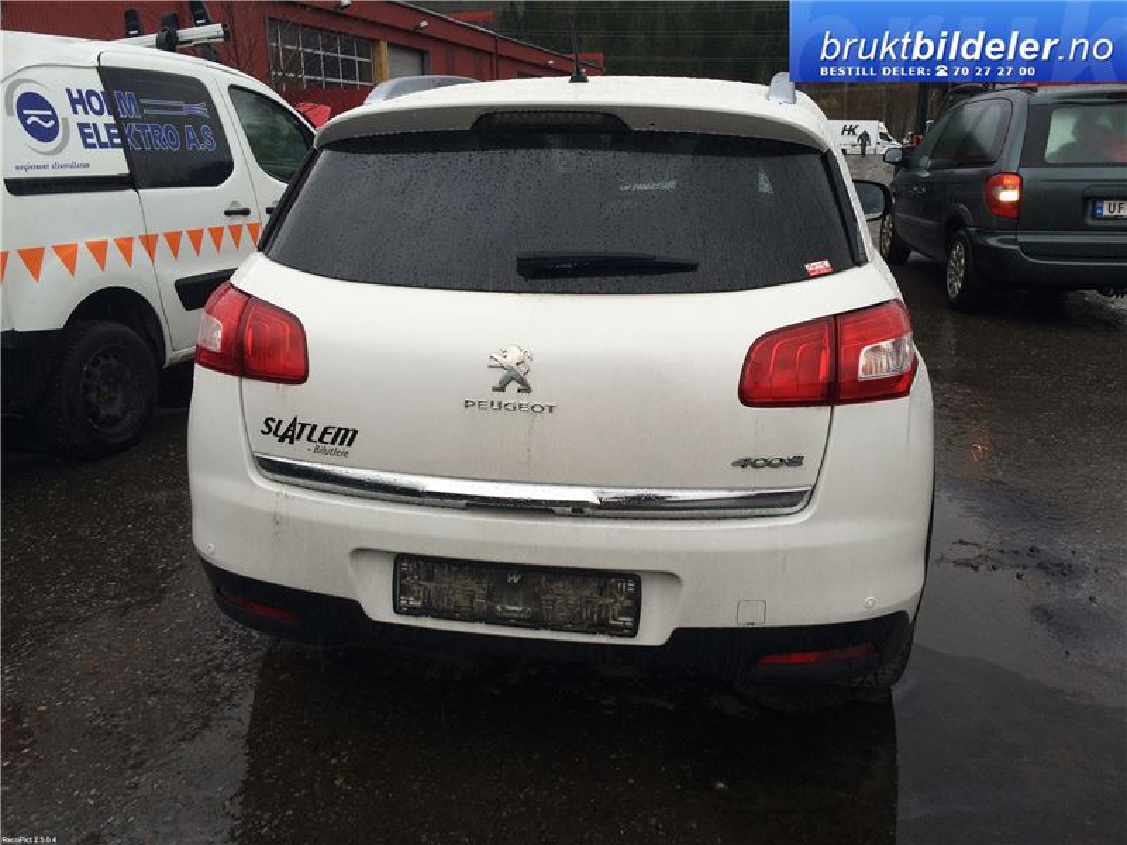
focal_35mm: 29
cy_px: 422
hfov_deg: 61.7
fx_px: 944
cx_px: 564
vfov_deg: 48.2
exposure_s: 1/297
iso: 32
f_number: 2.2
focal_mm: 4.15
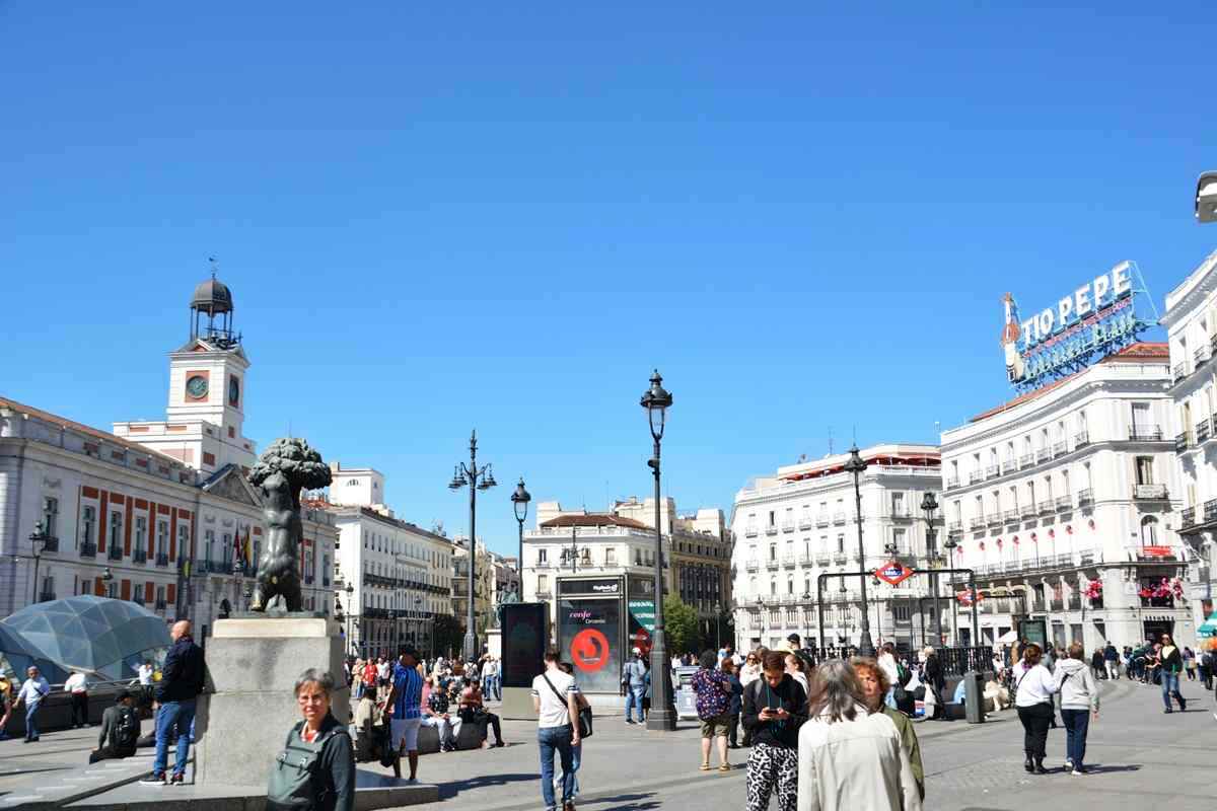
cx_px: 608
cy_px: 406
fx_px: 1166
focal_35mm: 34
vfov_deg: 38.4
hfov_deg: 55.1
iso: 100
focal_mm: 23
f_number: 9
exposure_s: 1/160
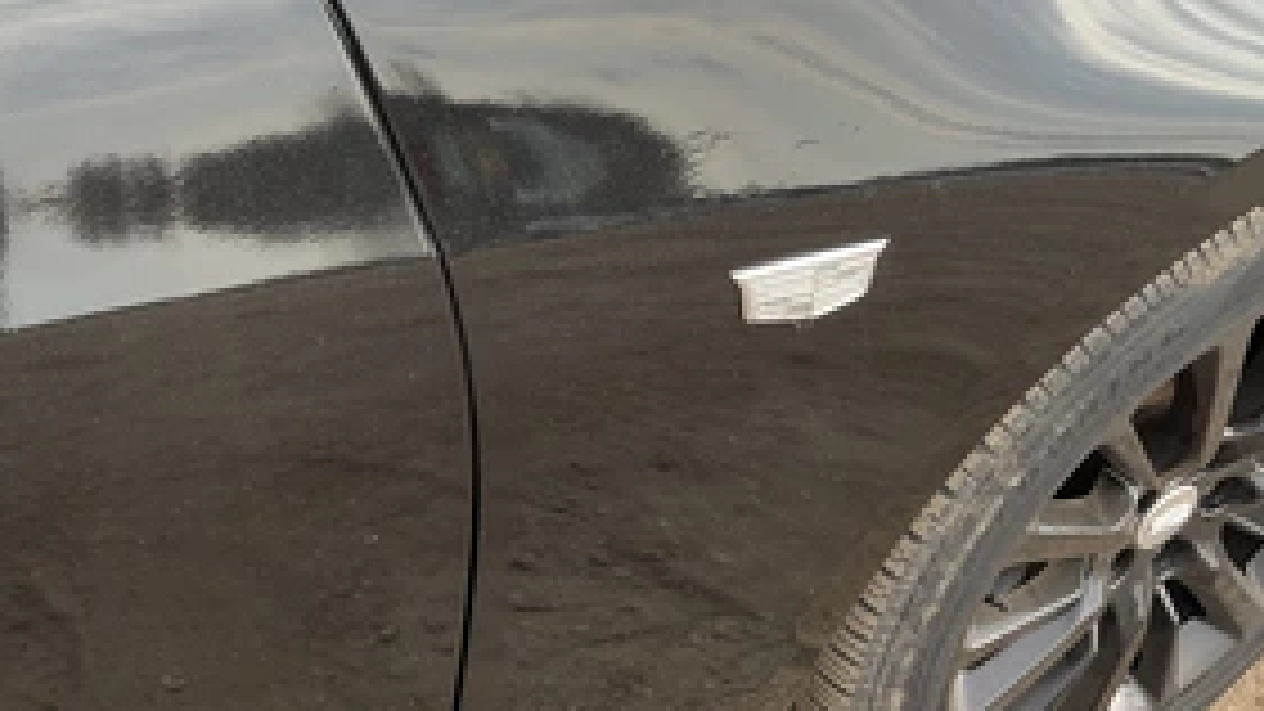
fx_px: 1508
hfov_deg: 45.4
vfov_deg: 26.5
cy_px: 333
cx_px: 706
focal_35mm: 45
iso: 25
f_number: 1.8
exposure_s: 1/378
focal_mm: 3
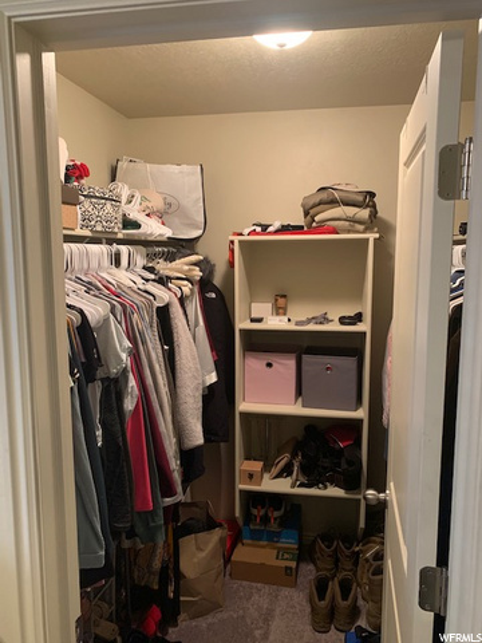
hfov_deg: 53.1
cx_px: 241
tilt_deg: -7.2
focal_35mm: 26
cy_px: 322
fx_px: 483
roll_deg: -0.8
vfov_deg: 67.3
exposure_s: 1/40
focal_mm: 4.25
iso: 250
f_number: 1.8
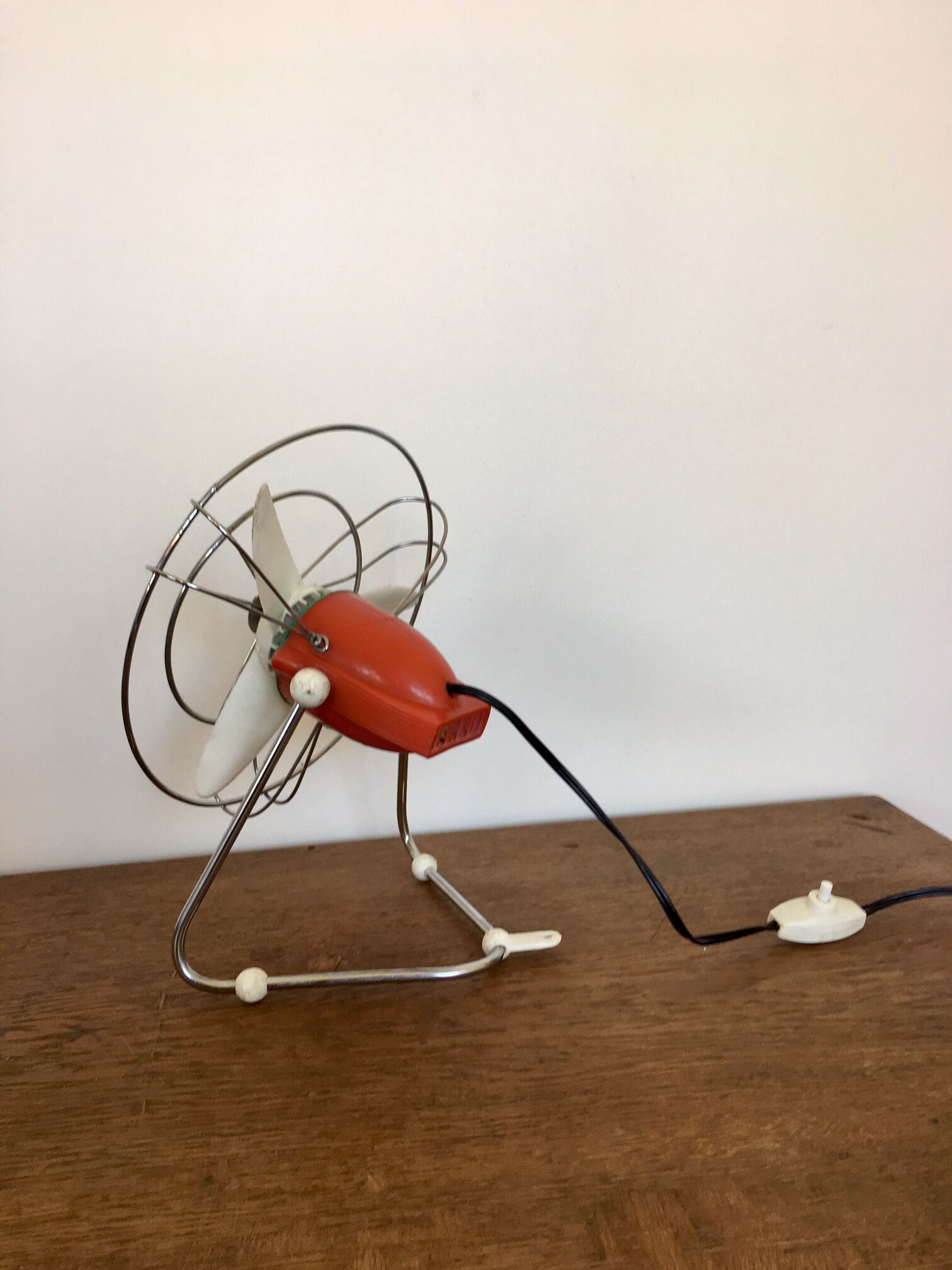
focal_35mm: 29
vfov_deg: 61.7
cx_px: 476
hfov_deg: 48.2
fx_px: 1063
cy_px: 635
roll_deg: +2.2
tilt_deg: -9.7
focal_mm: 4.15
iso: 32
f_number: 2.2
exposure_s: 1/50
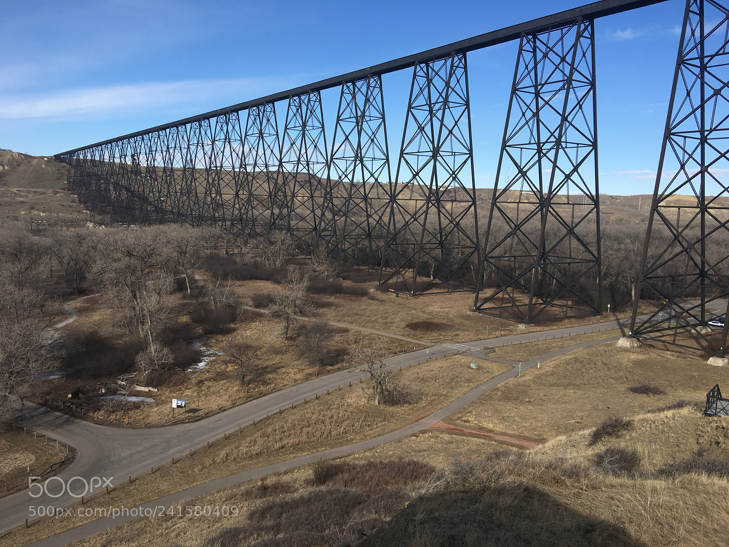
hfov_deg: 61.7
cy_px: 274
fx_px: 611
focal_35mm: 29
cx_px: 364
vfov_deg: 48.2
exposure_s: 1/1603
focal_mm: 4.15
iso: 25
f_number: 2.2
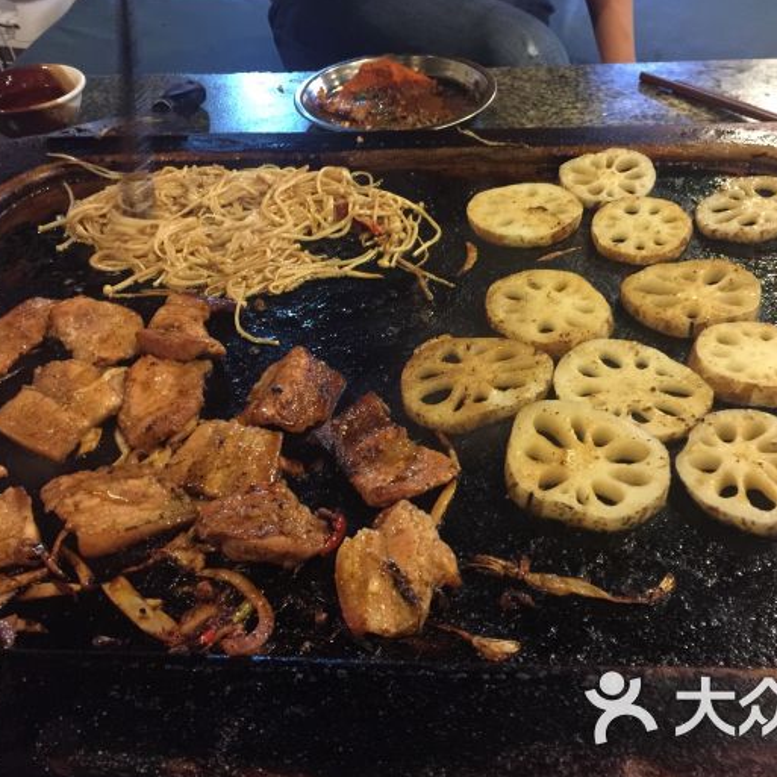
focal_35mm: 35
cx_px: 435
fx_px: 889
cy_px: 388
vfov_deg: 47.2
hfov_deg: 47.1
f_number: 2.2
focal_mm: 4.15
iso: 160
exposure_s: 1/8
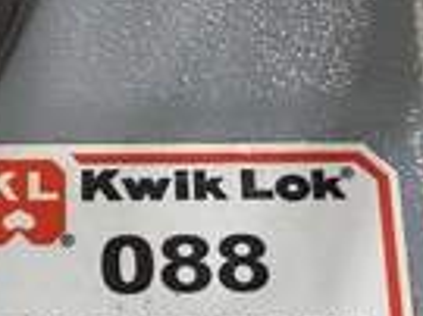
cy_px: 250
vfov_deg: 20.5
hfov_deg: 27.4
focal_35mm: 71
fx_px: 867
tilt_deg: -73.3
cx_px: 201
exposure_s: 1/60
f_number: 2.2
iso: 250
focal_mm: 2.22
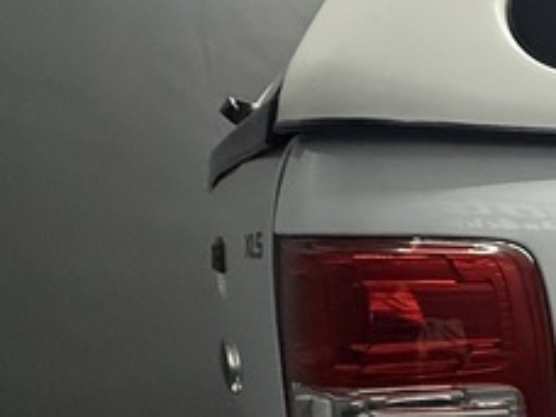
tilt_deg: -10.3
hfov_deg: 22.6
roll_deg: +2.0
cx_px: 917
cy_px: 407
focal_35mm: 63
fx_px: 1012
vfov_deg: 22.5
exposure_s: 1/100
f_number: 2.2
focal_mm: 2.22
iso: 320
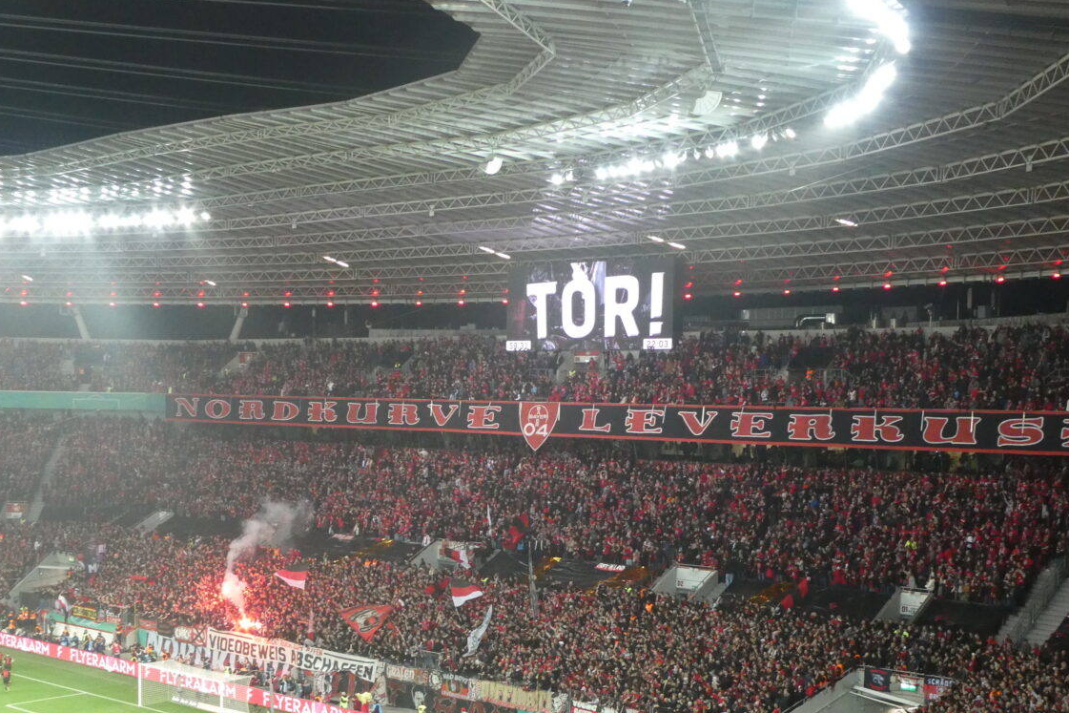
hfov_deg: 40.2
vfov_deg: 27.2
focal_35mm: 49
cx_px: 445
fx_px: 1455
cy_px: 509
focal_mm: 5.8
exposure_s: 1/80
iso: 500
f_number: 3.6
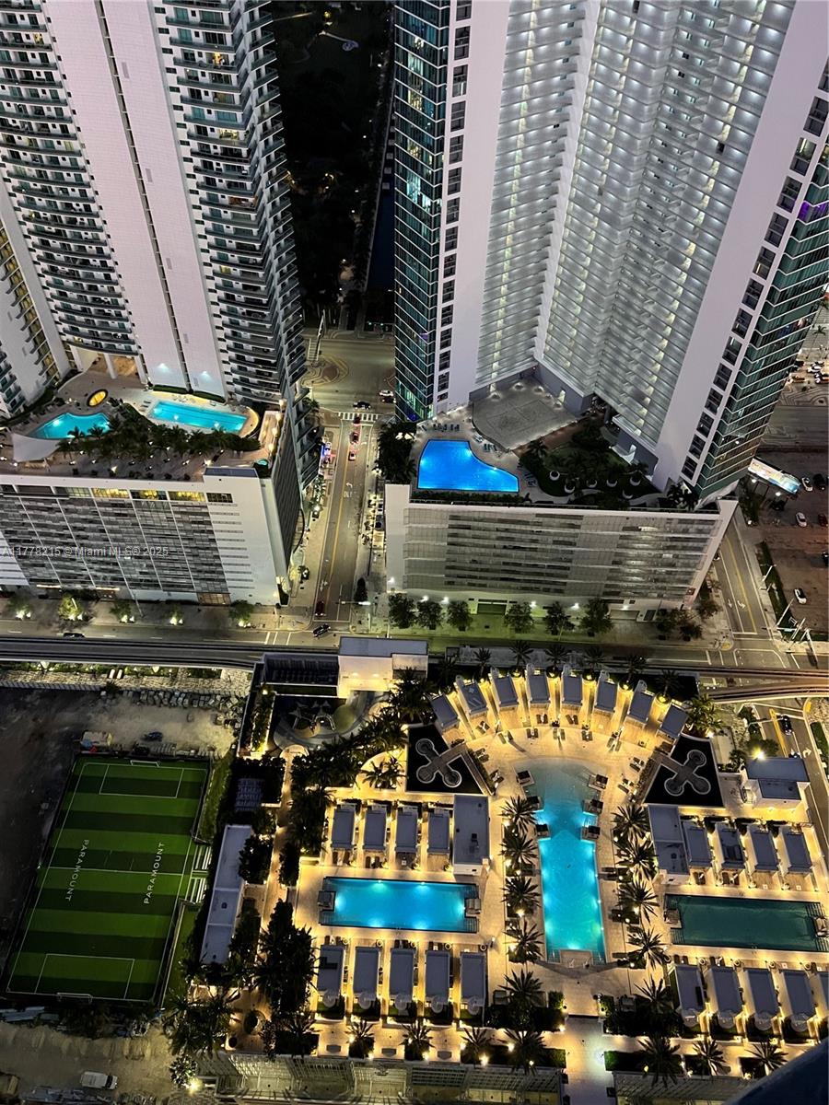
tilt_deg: -48.1
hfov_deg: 53.1
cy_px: 552
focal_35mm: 26
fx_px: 830
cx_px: 414
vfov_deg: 67.3
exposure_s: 1/46
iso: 500
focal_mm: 5.7
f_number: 1.5
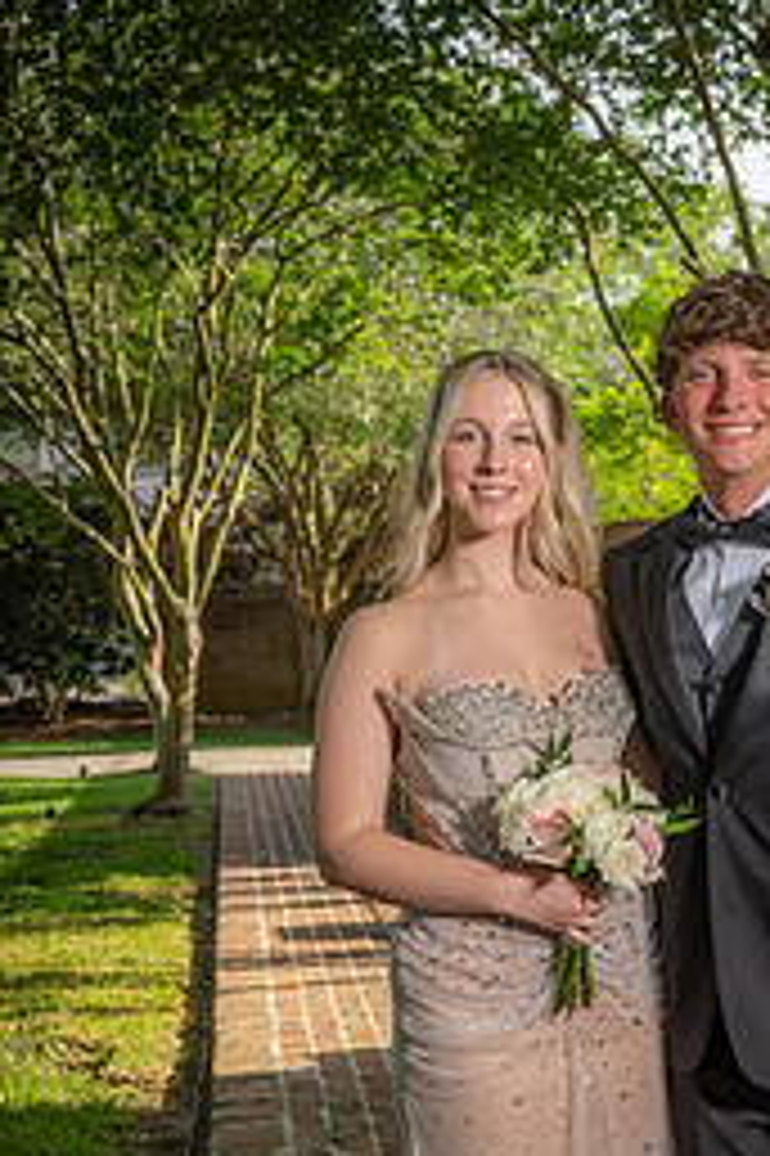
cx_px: 671
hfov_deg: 21.1
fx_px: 2024
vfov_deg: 30.9
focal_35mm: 63
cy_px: 963
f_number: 5.6
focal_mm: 36
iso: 100
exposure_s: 1/160
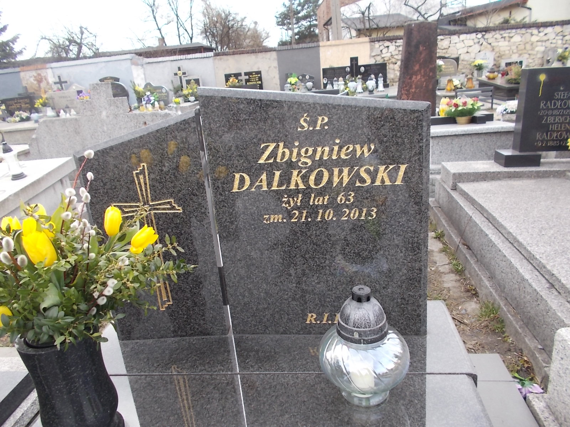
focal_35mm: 26
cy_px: 214
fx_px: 428
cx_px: 285
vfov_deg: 53.1
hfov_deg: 67.3
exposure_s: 1/160
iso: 80
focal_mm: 4.6
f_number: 3.2
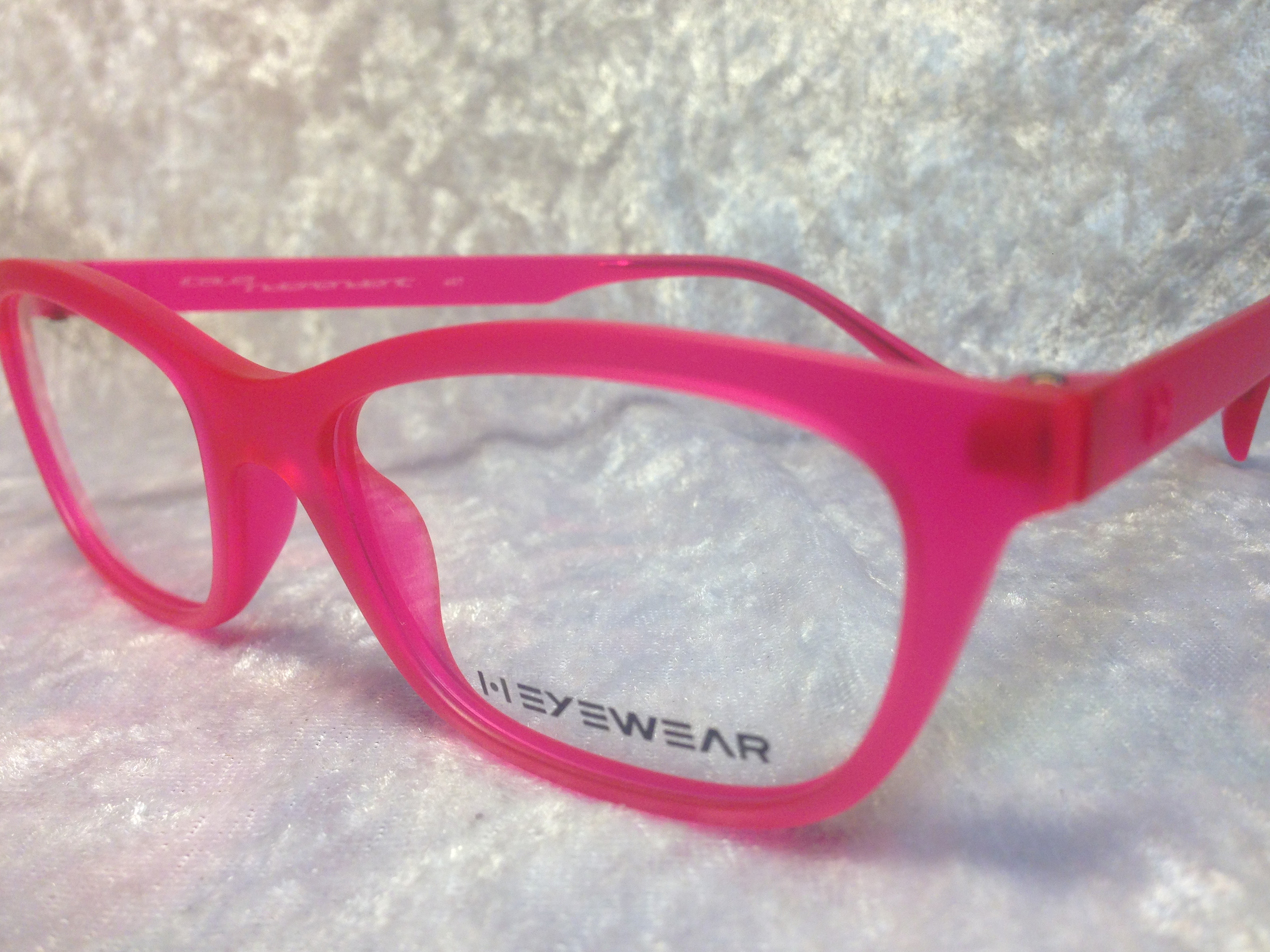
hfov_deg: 54.0
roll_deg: +0.2
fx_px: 1247
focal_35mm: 34
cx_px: 643
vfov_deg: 41.8
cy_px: 480
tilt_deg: -9.5
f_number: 2.4
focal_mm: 4.12
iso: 64
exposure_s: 1/100
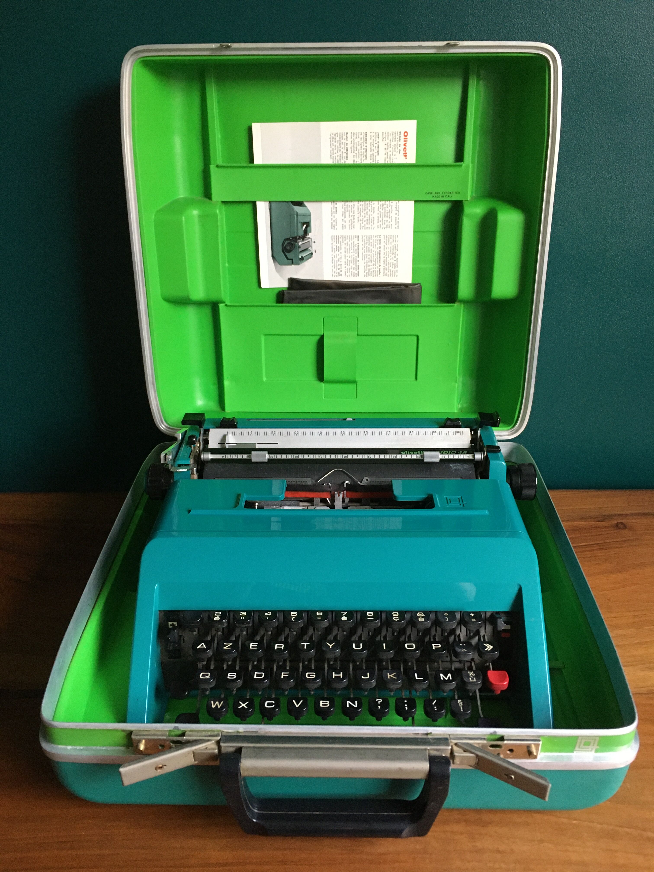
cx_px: 327
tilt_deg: -28.9
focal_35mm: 29
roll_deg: -1.1
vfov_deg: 61.7
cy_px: 436
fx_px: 731
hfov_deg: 48.2
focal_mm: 4.15
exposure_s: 1/25
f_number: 2.2
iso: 200
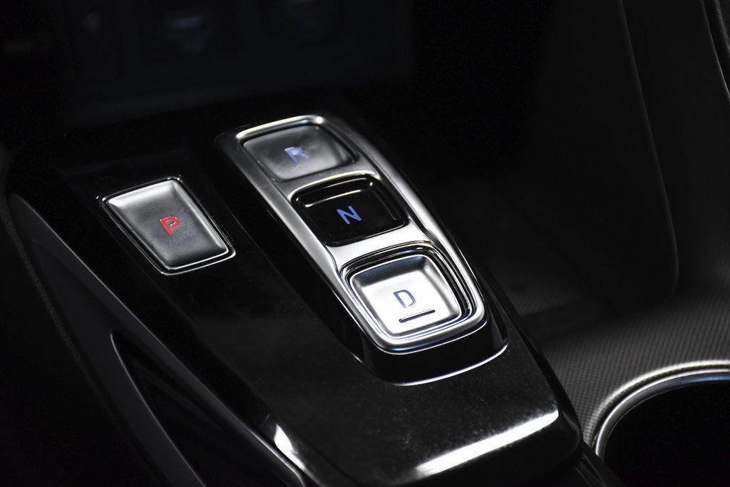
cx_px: 365
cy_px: 244
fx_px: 2271
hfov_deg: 18.3
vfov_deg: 12.2
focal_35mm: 112
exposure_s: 1/400
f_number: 5
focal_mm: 75
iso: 2500
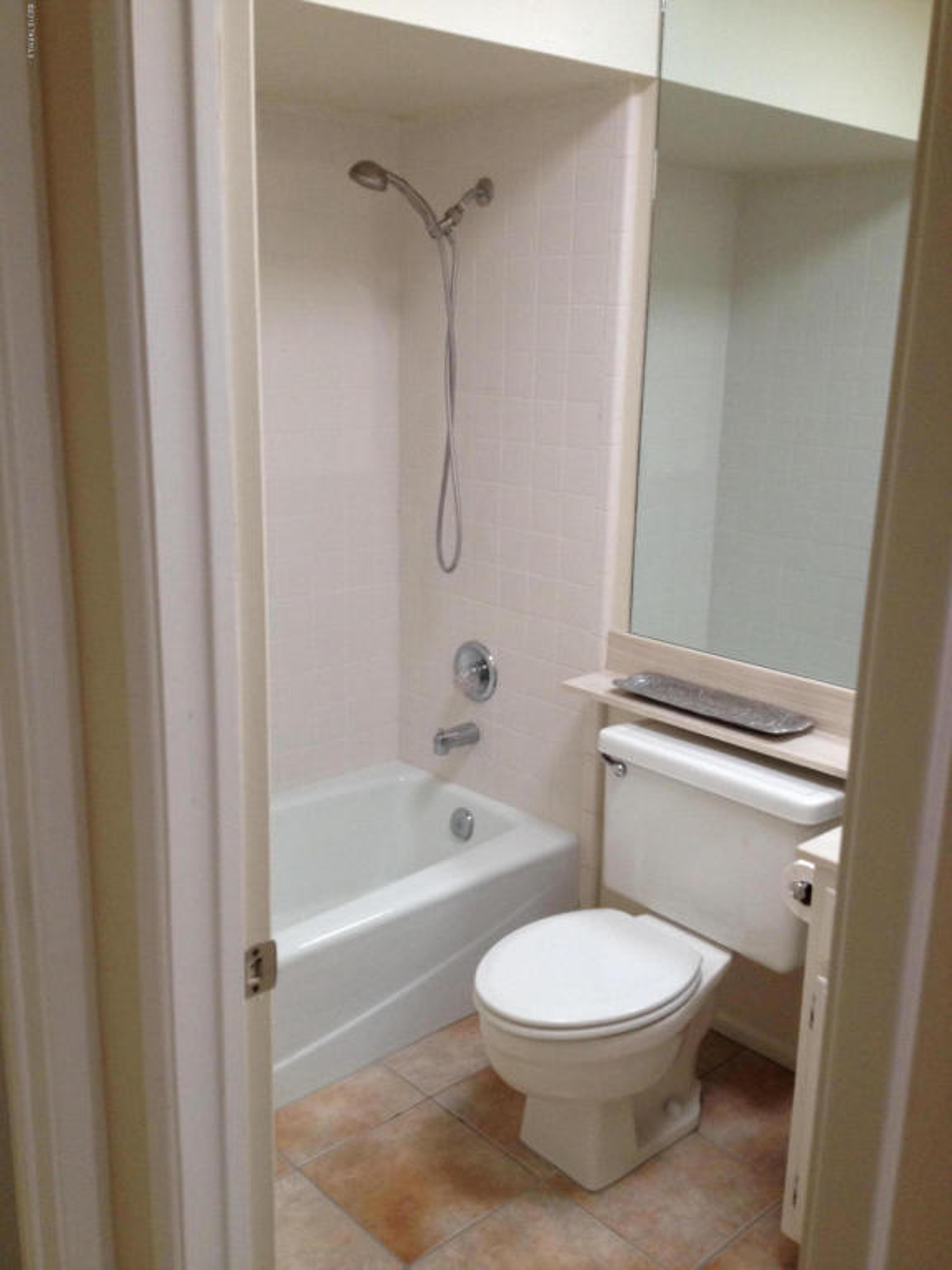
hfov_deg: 40.7
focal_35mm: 35
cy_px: 635
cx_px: 476
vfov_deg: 52.6
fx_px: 1283
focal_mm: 4.28
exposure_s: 1/20
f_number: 2.4
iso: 125
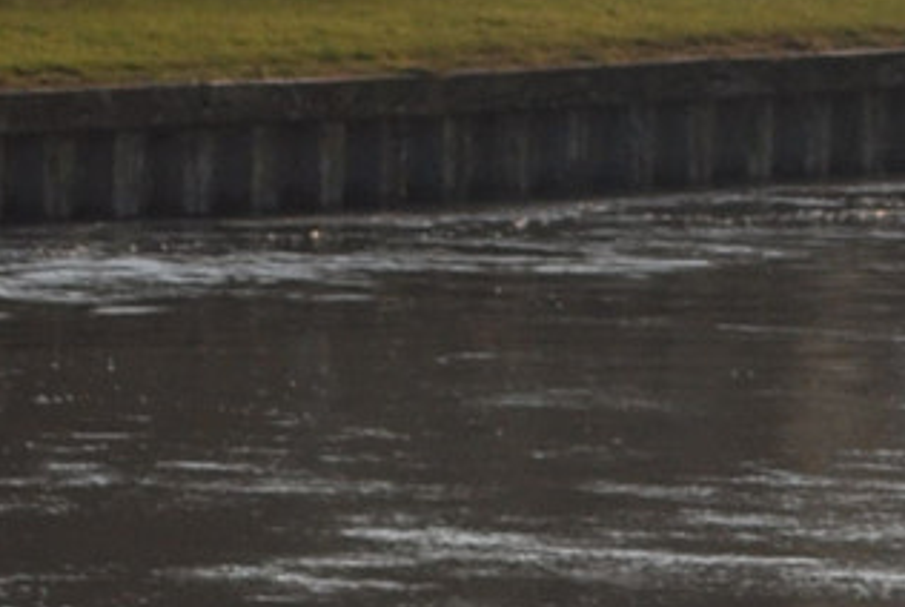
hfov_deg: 2.5
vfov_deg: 1.7
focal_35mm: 826
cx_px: 982
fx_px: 20810
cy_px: 863
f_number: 5.6
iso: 160
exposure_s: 1/200
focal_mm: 85
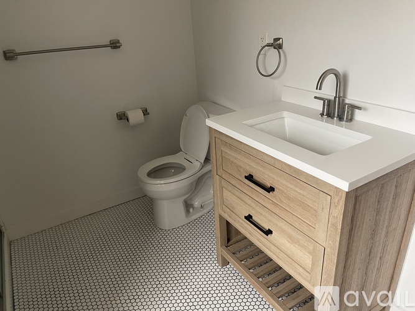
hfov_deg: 69.4
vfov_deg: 54.9
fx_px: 300
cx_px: 208
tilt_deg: -24.9
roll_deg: +3.4
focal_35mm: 25
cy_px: 156
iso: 250
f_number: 1.6
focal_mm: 5.1
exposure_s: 1/60
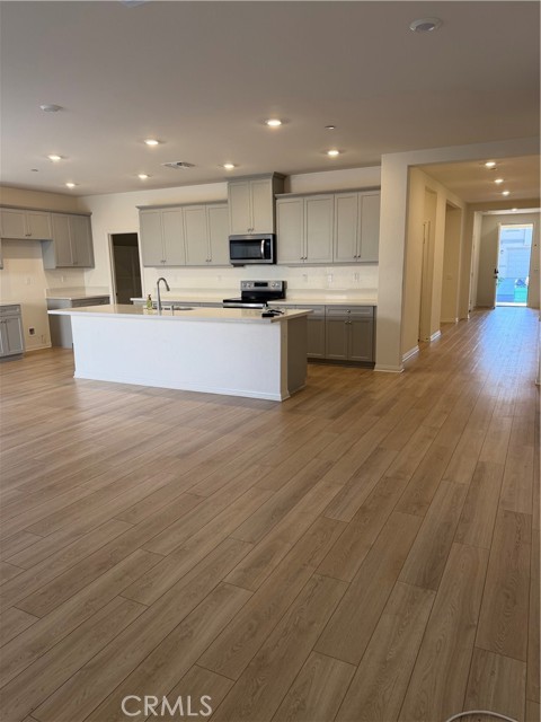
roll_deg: +1.0
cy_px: 361
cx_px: 270
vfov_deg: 71.6
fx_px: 500
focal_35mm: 24
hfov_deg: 56.8
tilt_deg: -11.4
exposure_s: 1/120
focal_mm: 6.76
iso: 125
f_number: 1.78
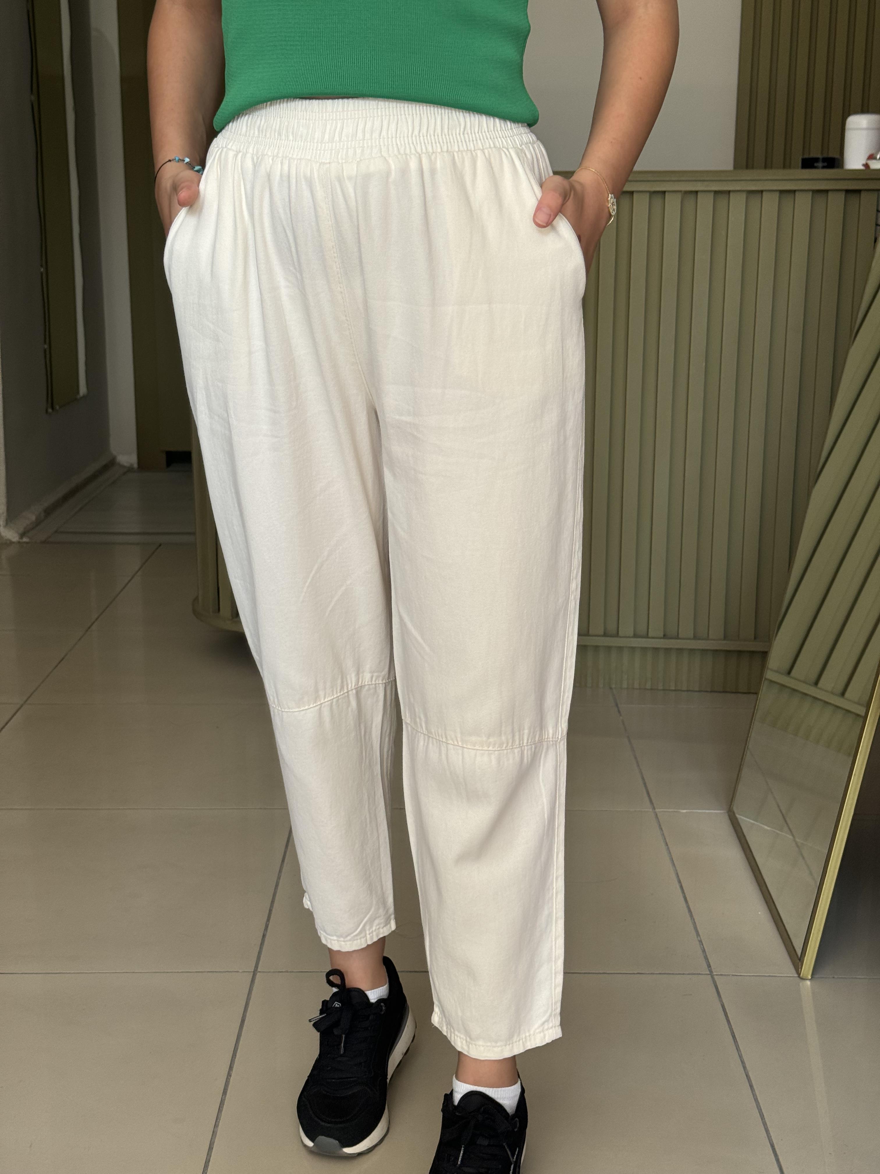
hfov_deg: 30.3
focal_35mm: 48
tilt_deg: -13.0
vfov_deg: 39.7
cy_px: 587
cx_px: 440
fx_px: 1627
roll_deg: +0.0
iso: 80
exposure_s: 1/121
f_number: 1.78
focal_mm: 6.76
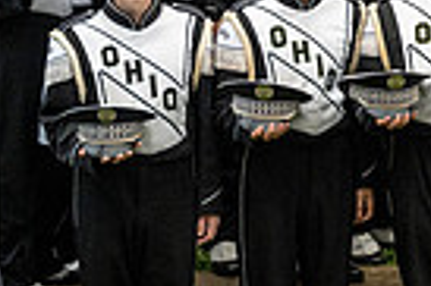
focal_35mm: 219
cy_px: -85
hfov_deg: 9.0
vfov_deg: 6.2
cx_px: 767
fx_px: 2619
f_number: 4
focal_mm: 44
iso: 1250
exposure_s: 1/400
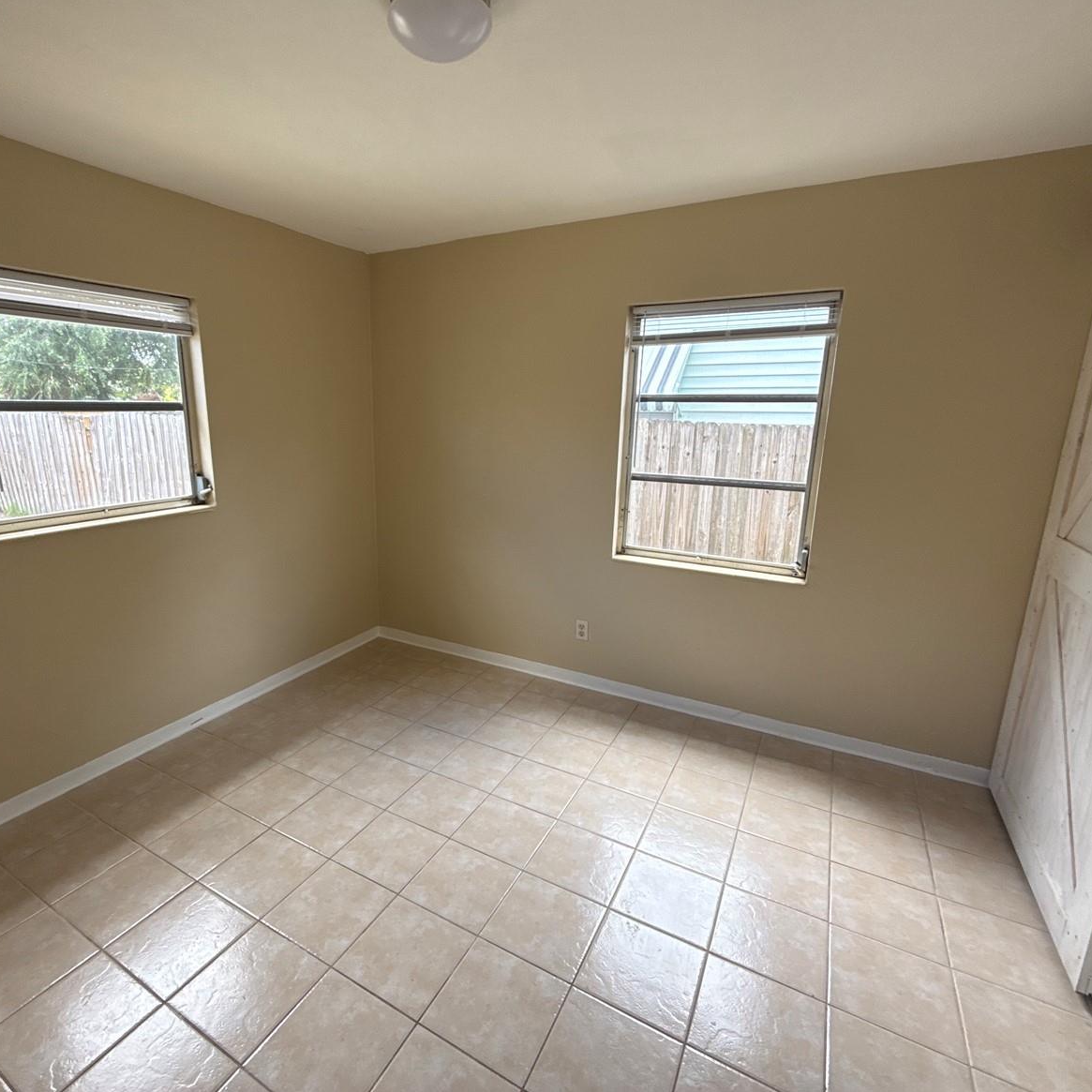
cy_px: 539
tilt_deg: -11.2
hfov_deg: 83.6
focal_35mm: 17
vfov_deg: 84.0
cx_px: 483
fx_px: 607
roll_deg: -0.2
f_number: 2.2
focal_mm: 2.22
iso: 64
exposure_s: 1/104
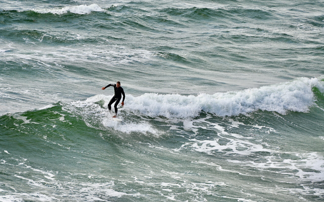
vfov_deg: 6.4
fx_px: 1801
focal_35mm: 204
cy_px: 96
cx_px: 162
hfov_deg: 10.3
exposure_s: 1/500
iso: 110
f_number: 6.3
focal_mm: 200
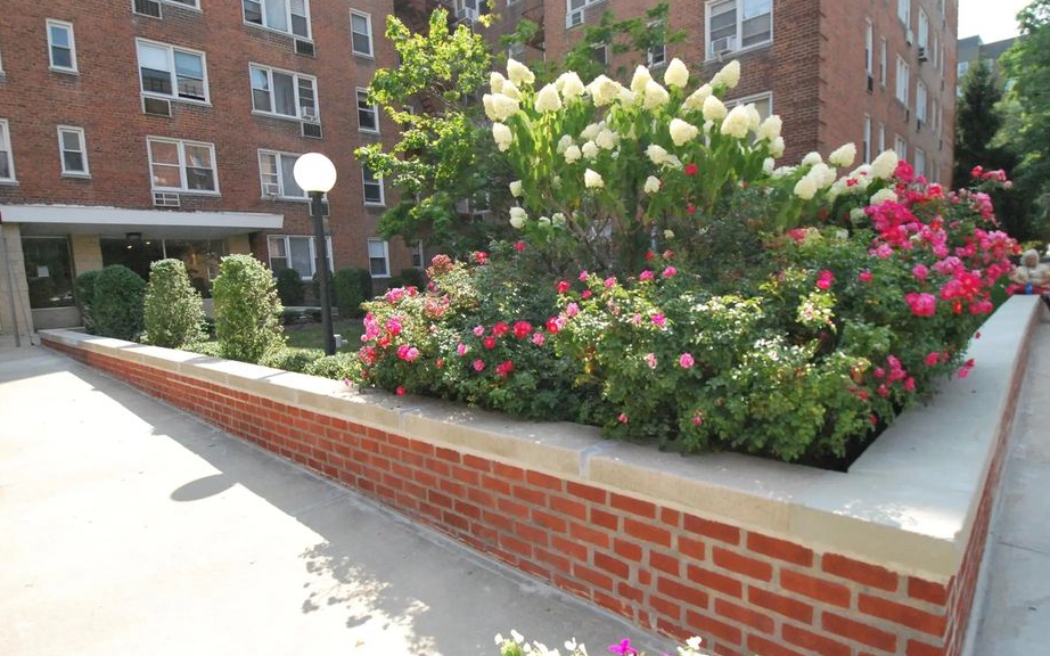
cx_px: 503
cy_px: 341
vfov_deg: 68.0
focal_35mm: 17
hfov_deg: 94.3
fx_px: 486
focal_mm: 10
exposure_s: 1/1600
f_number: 6.3
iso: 1600
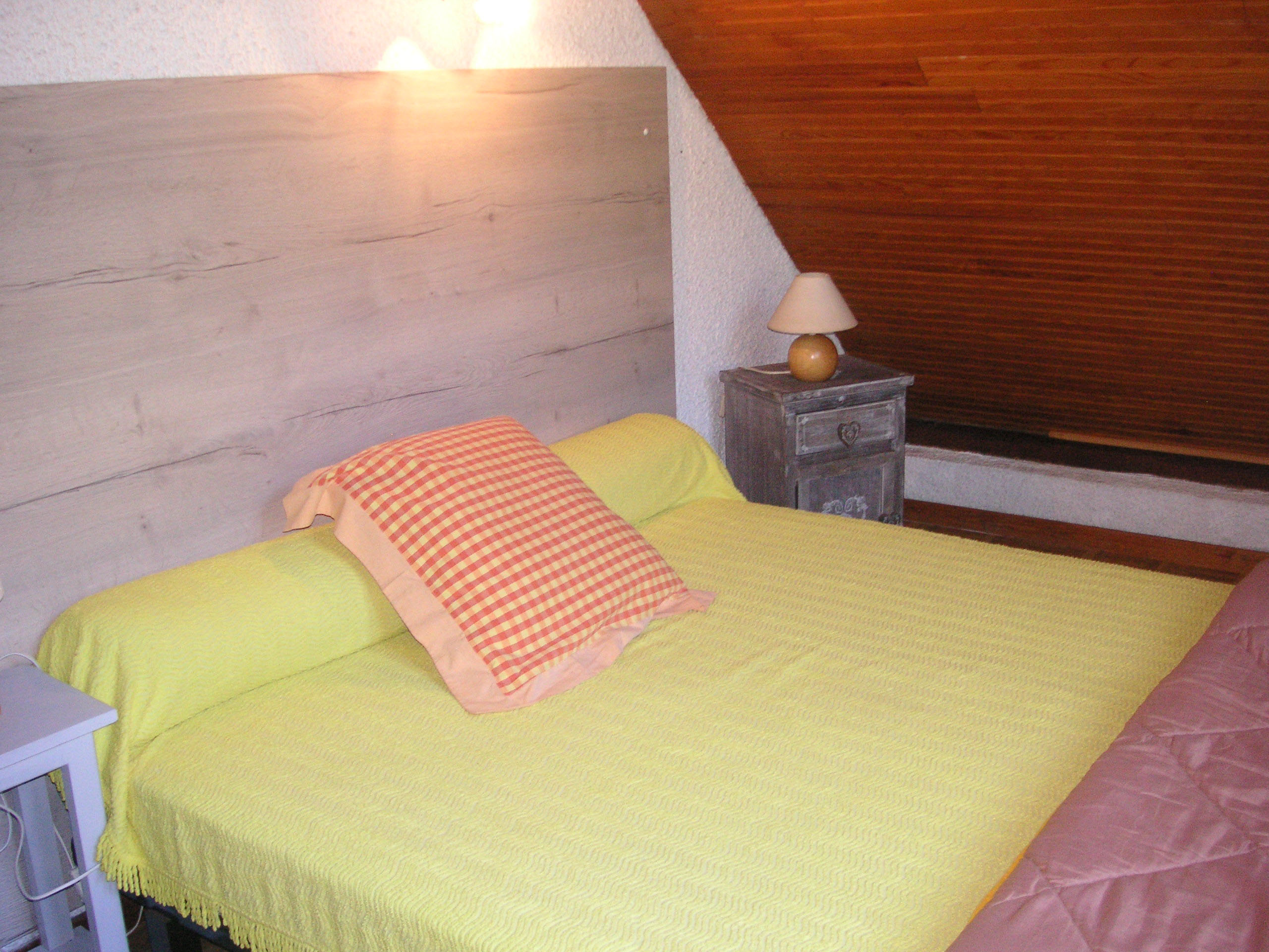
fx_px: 1356
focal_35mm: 37
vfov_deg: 38.7
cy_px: 476
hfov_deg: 50.1
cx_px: 634
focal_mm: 6.1
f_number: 2.8
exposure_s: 1/45
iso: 160
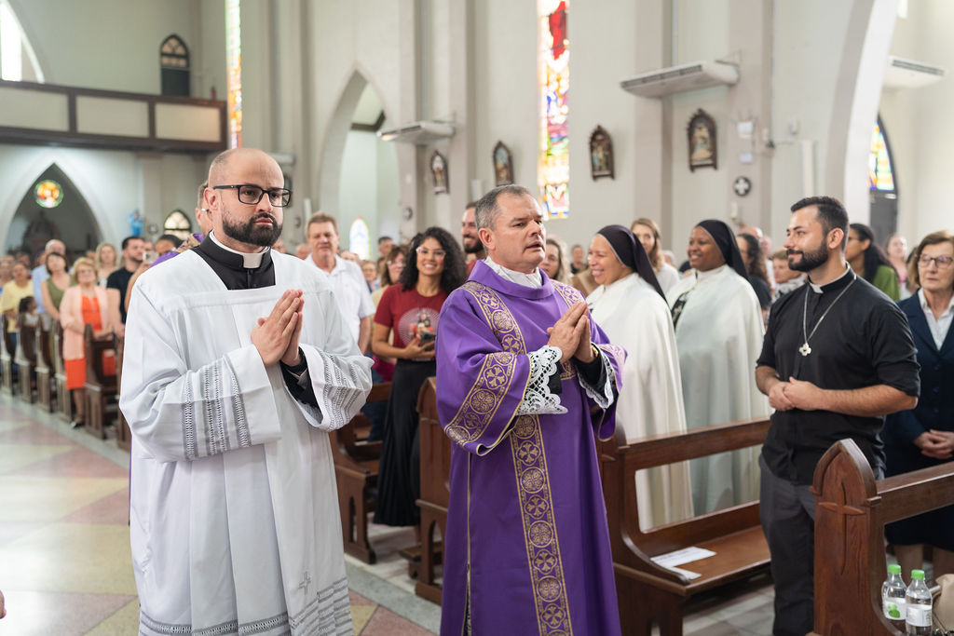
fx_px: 950
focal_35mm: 36
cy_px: 318
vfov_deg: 37.0
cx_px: 477
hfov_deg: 53.3
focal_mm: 35
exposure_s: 1/160
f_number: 2.8
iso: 800
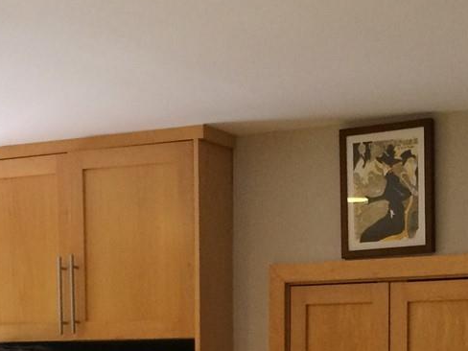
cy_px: 491
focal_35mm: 95
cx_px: 386
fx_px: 1284
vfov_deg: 14.7
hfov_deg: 20.4
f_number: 2.2
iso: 160
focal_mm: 4.15
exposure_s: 1/30
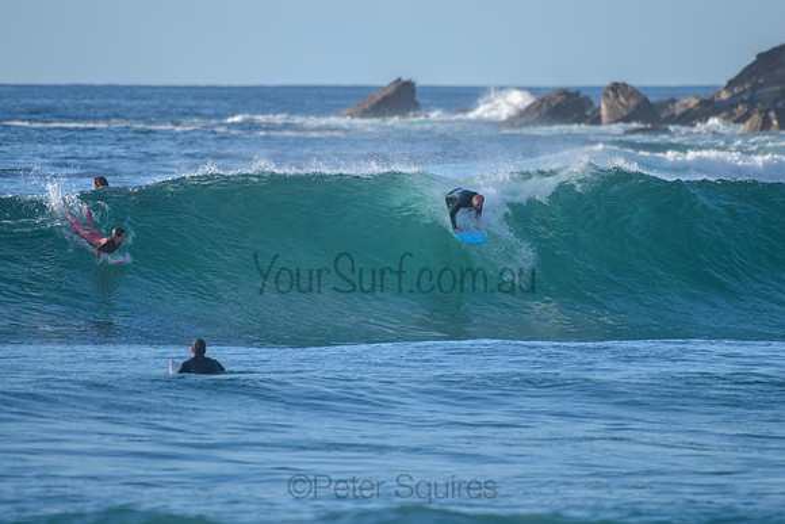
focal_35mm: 613
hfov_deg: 3.4
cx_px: 403
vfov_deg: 2.2
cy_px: 234
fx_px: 13377
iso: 640
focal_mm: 500
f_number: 5.6
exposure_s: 1/2000
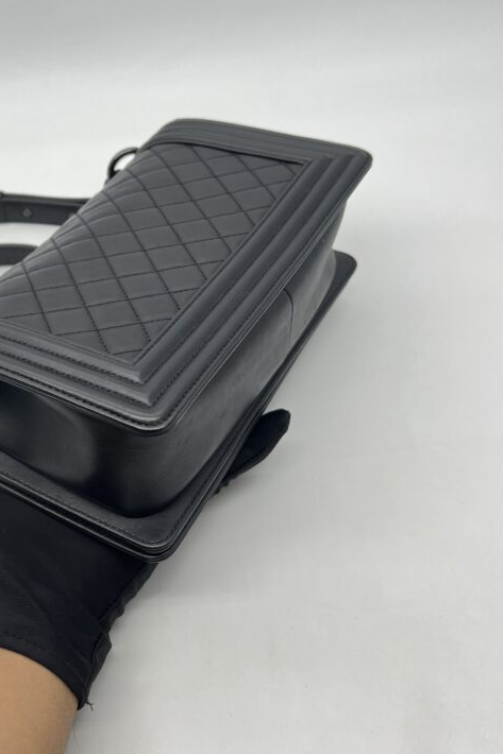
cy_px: 353
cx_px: 141
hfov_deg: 33.7
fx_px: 818
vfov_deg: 49.5
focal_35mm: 39
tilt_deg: -45.8
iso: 40
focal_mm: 5.7
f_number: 1.5
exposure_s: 1/100
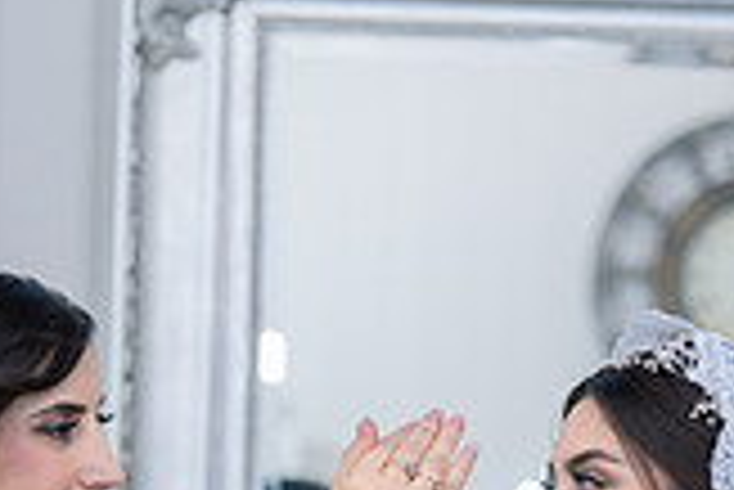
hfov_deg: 11.5
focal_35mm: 178
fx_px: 3632
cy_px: 766
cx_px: 558
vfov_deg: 7.6
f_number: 2
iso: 640
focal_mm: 50
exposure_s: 1/200
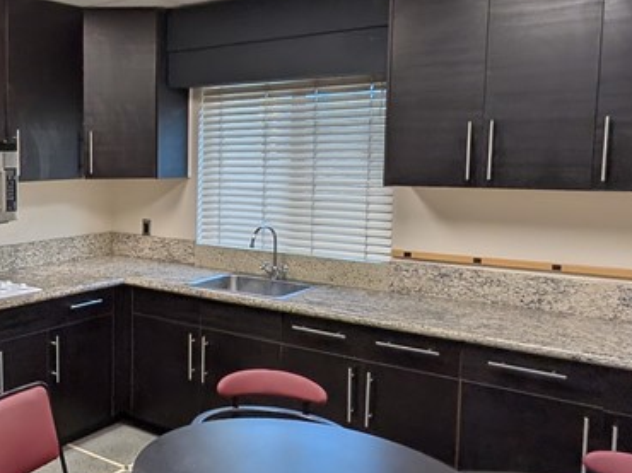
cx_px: 43
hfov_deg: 45.6
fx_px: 657
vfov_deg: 39.6
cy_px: 219
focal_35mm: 36
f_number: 2.2
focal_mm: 1.54
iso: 33
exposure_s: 1/40.9
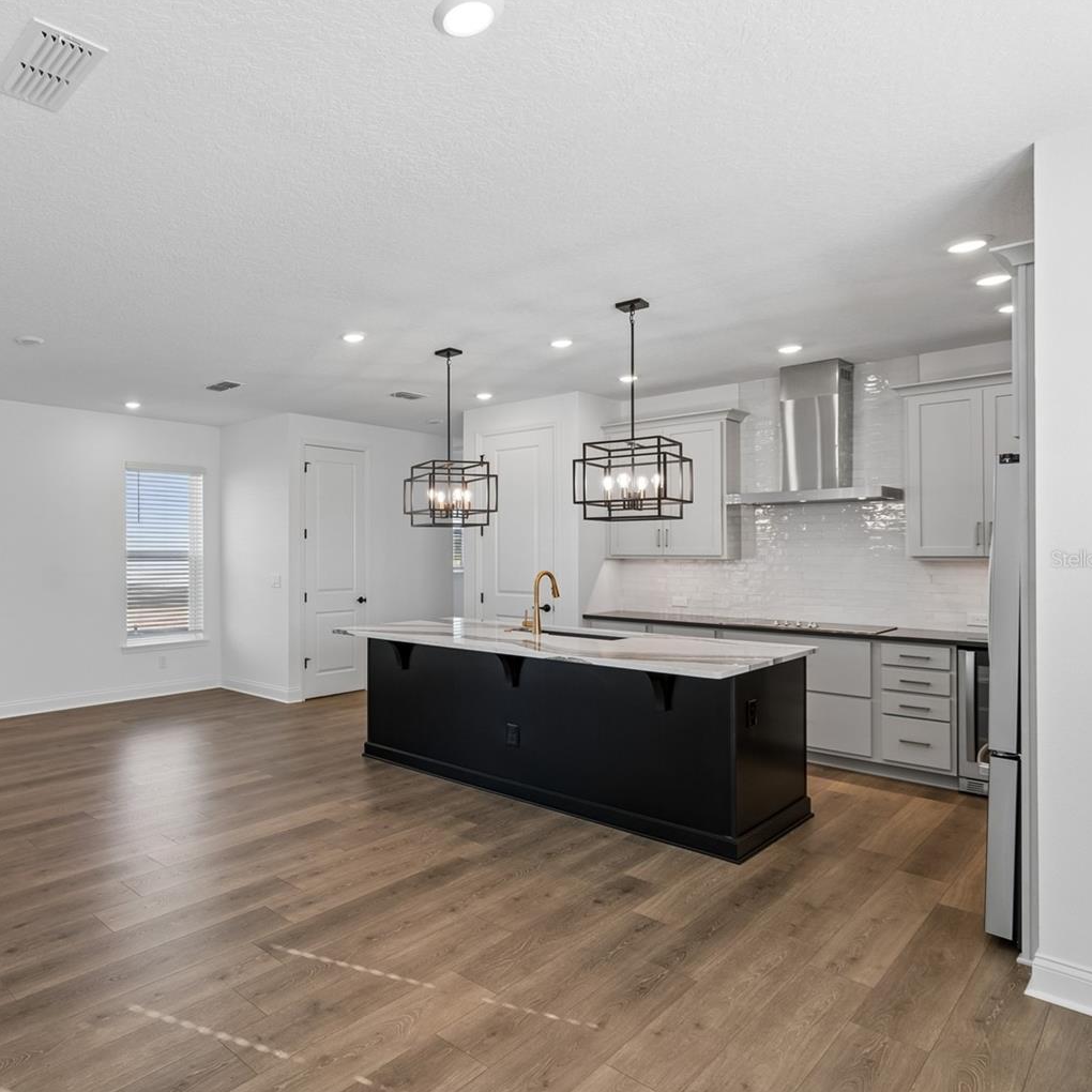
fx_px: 714
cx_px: 290
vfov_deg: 74.8
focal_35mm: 20
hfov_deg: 70.4
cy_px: 559
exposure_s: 1/30
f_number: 7.1
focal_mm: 10
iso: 100
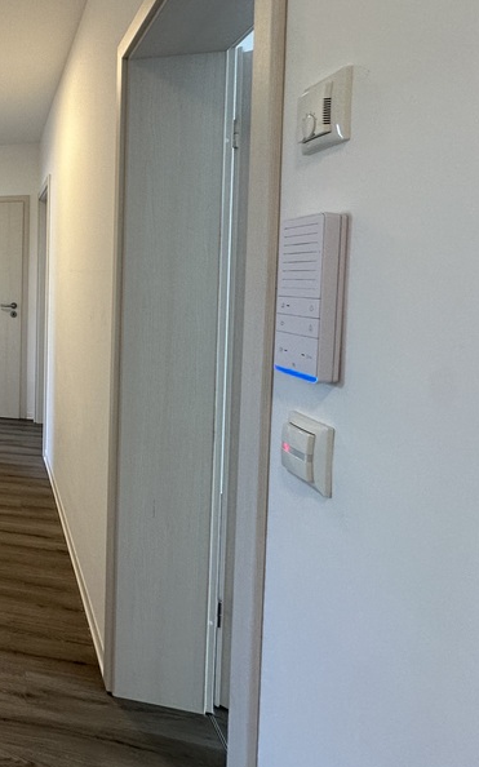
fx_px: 522
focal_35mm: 25
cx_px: -152
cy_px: 298
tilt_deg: -3.3
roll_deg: -0.3
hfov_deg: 34.1
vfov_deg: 71.6
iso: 125
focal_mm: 2.22
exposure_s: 1/100
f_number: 2.2
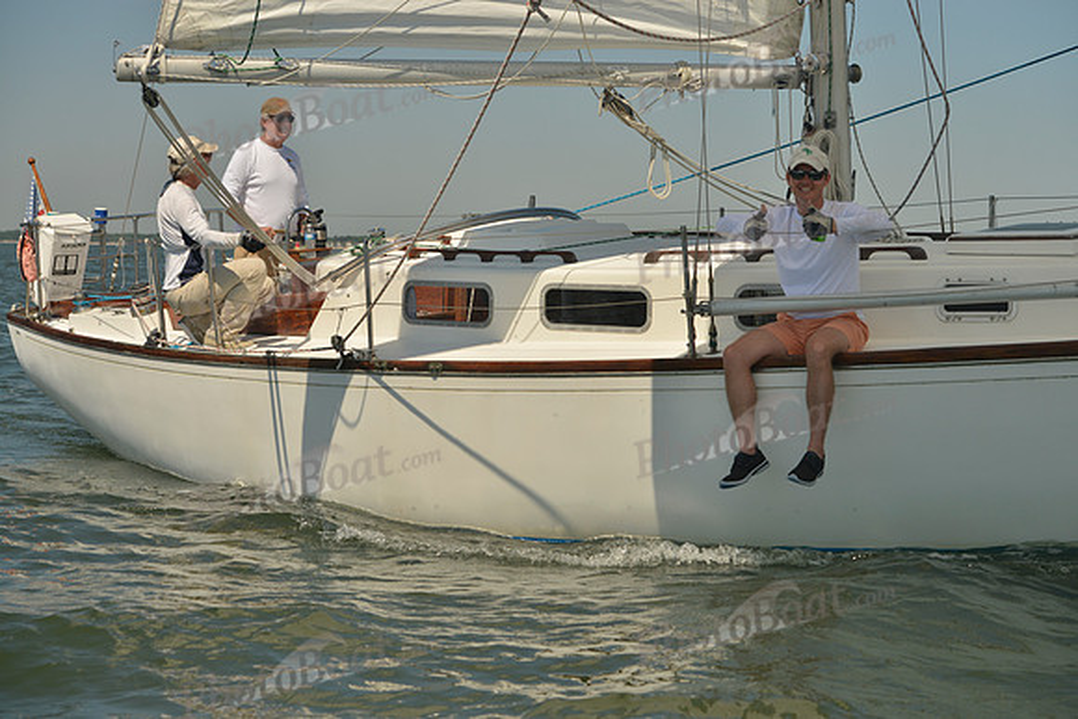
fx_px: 2097
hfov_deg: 28.8
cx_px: 539
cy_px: 360
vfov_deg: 19.5
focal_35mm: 70
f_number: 7.1
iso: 200
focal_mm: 70
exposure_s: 1/800
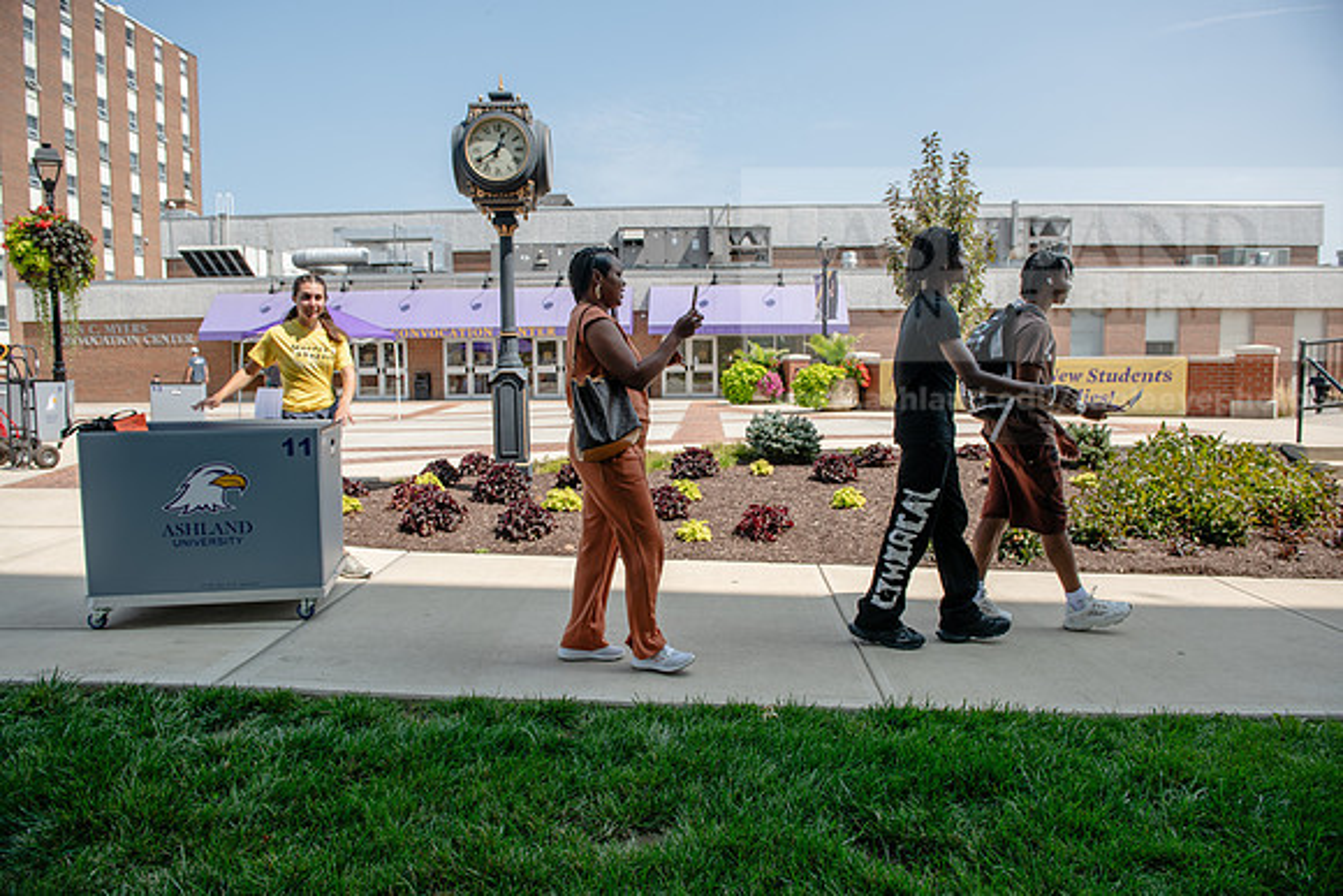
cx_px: 672
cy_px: 448
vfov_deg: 53.2
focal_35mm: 24
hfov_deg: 73.7
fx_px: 896
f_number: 4
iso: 80
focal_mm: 24
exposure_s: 1/500
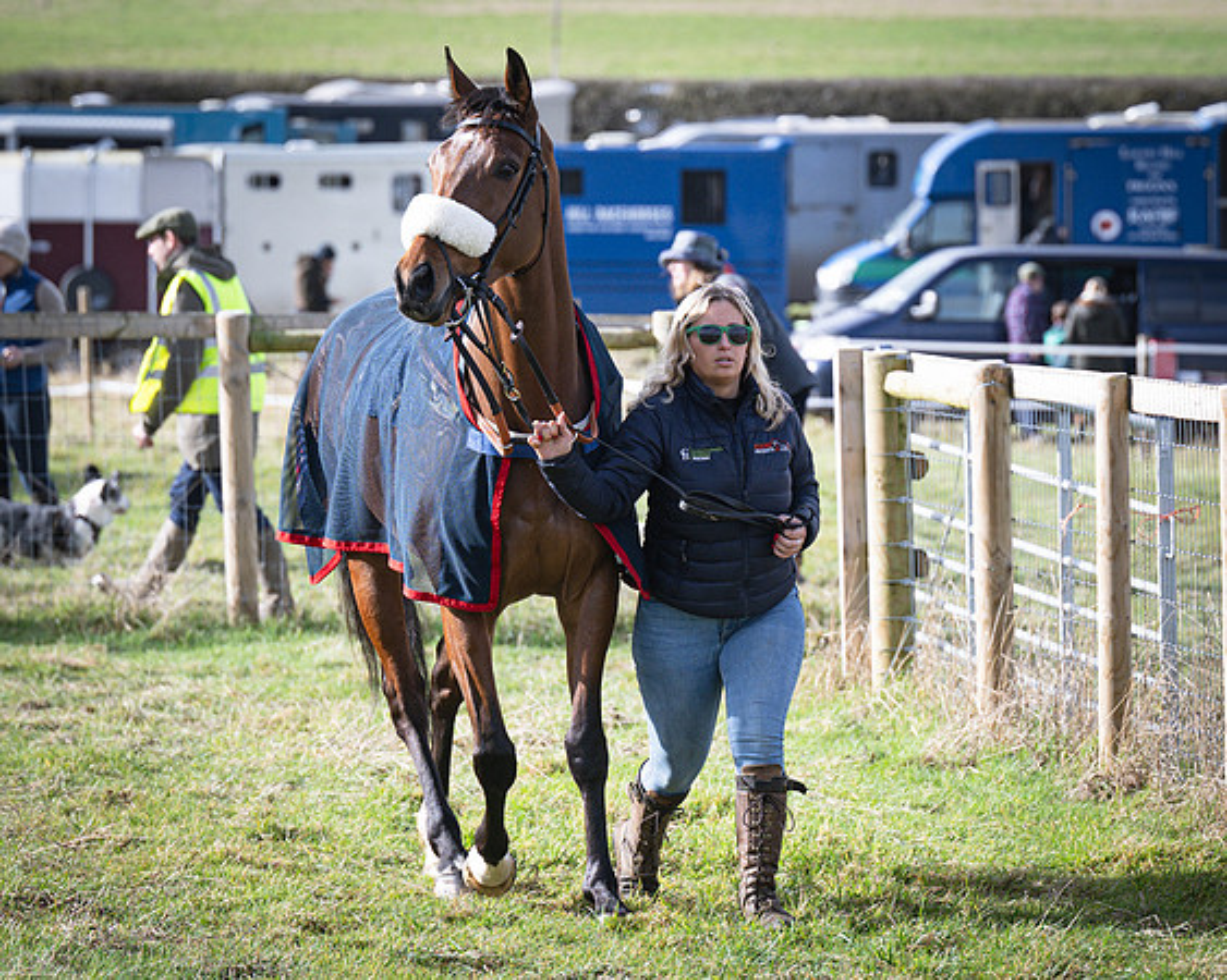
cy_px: 490
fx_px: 8244
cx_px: 830
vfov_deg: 6.8
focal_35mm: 227
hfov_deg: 8.5
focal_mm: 92
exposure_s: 1/1600
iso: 160
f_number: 2.8
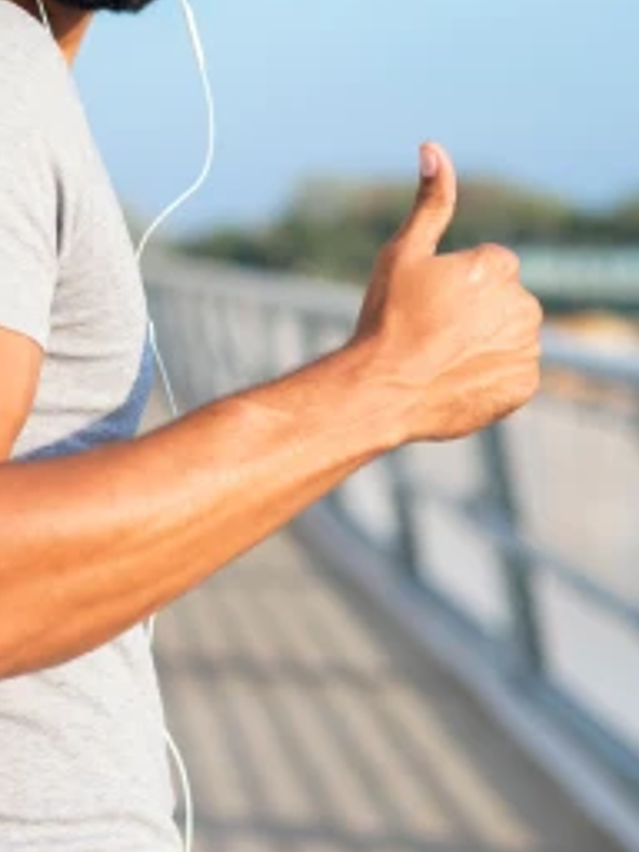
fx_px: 3052
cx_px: 140
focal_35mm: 124
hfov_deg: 11.9
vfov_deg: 15.8
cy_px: 176
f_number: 2.2
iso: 200
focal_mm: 50
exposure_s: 1/3200
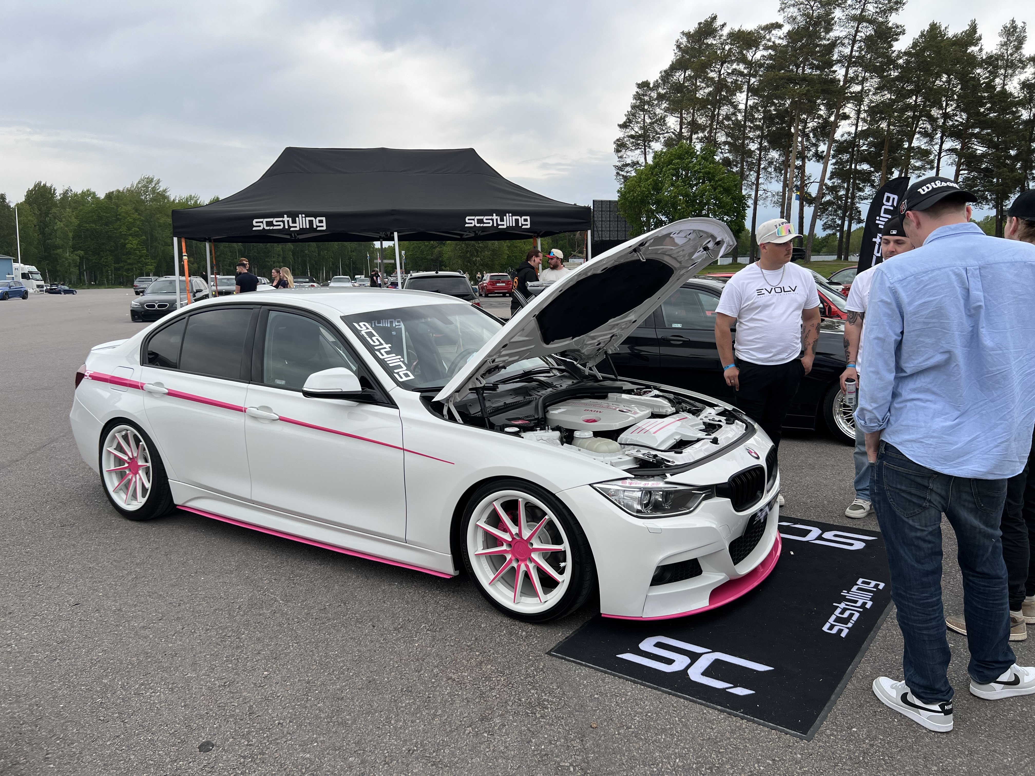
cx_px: 518
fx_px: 777
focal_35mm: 26
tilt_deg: -8.6
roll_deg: +1.4
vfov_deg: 53.1
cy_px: 388
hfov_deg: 67.3
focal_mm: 5.7
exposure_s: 1/1280
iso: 50
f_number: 1.5
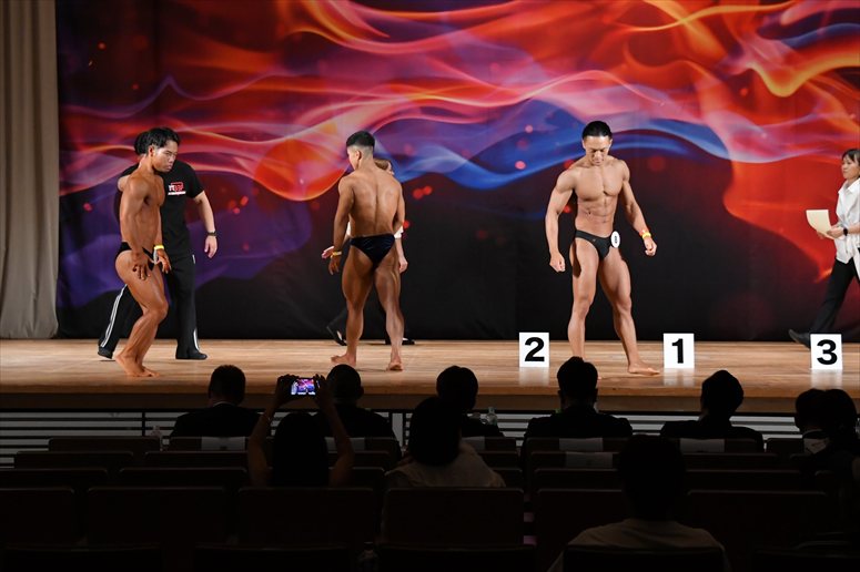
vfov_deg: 11.1
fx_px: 2937
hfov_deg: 16.7
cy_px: 286
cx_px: 430
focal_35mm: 123
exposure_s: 1/400
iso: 3200
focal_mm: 82
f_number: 5.6
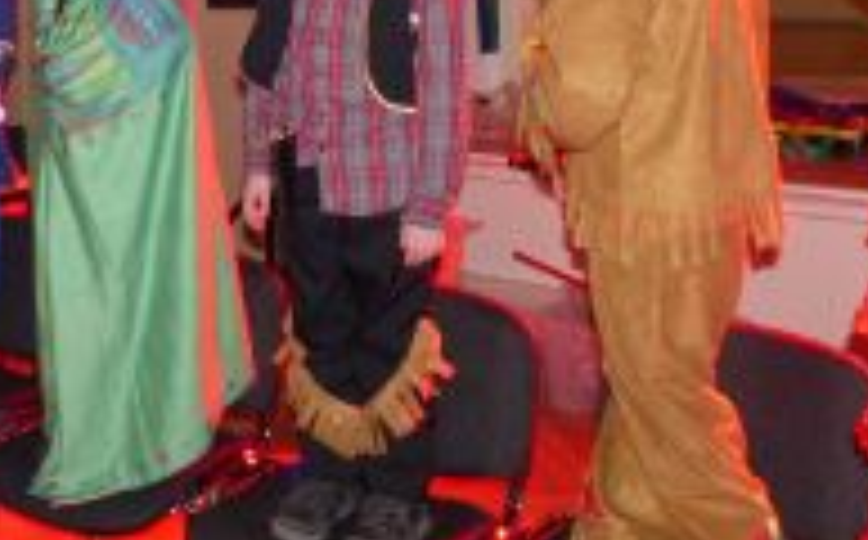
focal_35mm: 55
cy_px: -72
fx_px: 1299
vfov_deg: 22.0
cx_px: 243
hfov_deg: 36.3
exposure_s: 1/8
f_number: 2.8
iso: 400
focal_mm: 4.5
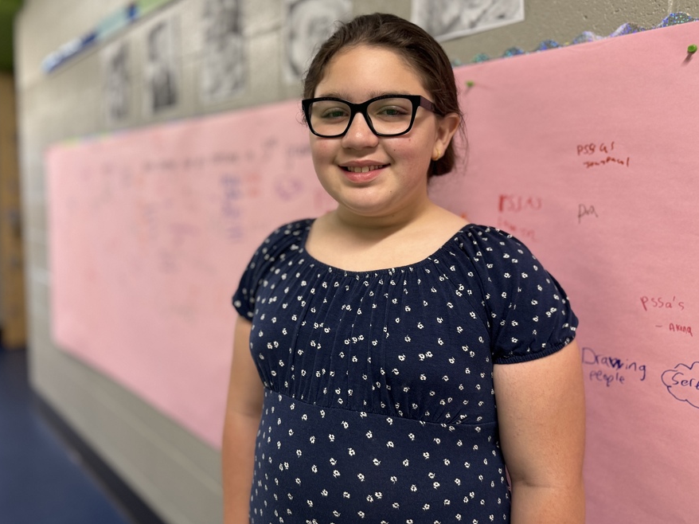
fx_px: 565
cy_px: 241
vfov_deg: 49.7
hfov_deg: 63.4
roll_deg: +0.0
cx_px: 327
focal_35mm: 28
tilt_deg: -5.4
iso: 200
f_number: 1.78
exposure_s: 1/76
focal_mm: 6.76
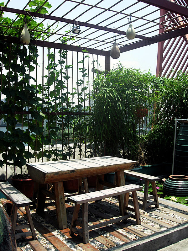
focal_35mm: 38
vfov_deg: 49.0
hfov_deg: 37.7
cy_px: 126
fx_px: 275
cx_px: 94
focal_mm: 7.8
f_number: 4.8
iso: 64
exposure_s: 1/375
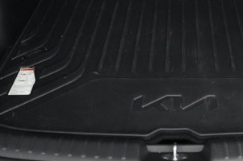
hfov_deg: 37.9
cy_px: -4
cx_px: 184
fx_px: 344
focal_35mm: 51
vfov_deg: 25.0
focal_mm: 24
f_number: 2.8
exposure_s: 1/320
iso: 6400
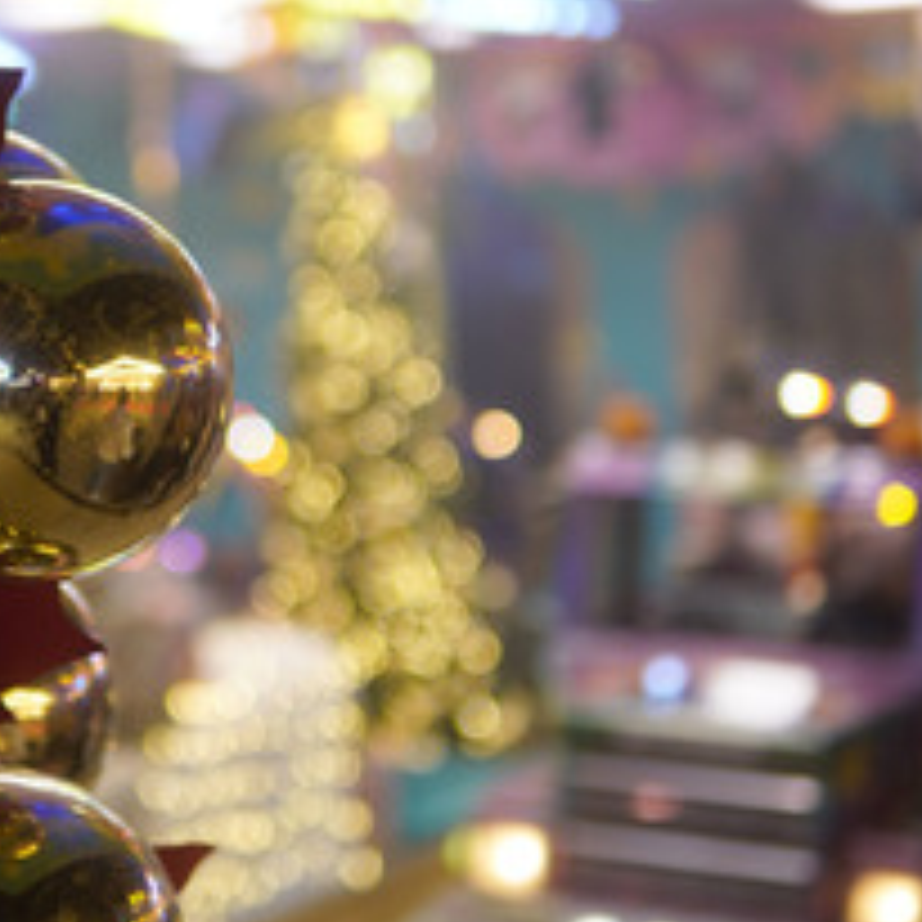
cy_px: 382
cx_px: 151
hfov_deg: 20.4
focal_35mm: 84
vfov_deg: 20.6
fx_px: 2531
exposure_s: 1/60
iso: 100
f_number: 1.4
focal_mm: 30
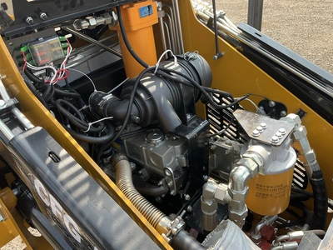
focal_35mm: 29
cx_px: 166
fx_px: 279
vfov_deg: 48.2
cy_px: 125
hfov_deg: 61.7
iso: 20
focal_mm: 3
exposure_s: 1/245
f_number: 1.8
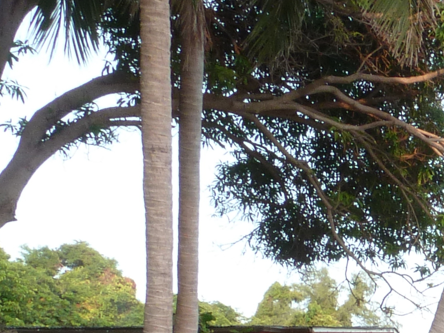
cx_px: 774
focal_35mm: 94
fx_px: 1206
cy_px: 547
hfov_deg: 17.4
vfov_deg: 14.3
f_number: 6.3
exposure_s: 1/30
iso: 100
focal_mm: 4.1
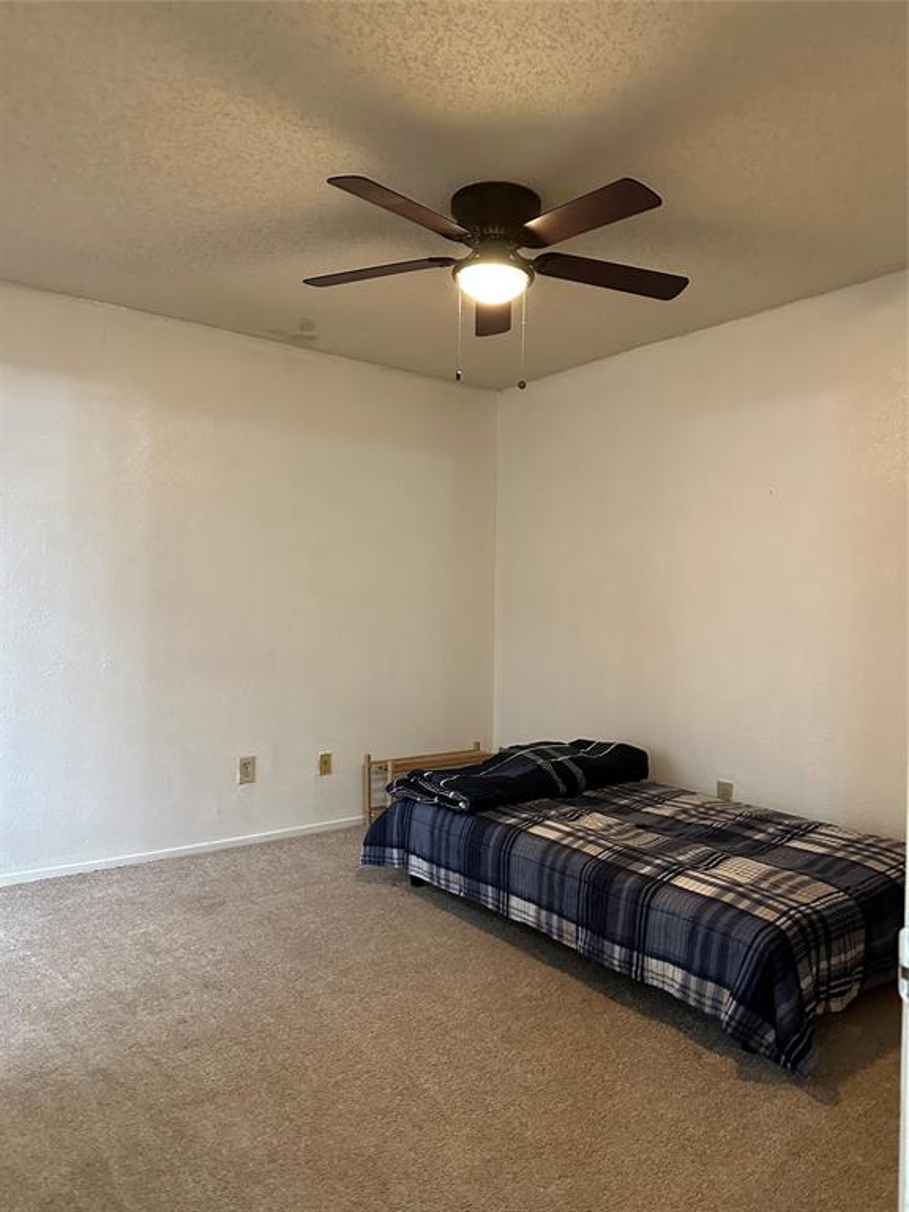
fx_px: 840
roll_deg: -1.2
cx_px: 454
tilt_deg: +0.2
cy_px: 606
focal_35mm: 24
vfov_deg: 71.6
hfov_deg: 56.8
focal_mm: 6.86
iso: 640
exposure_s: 1/60
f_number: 1.78
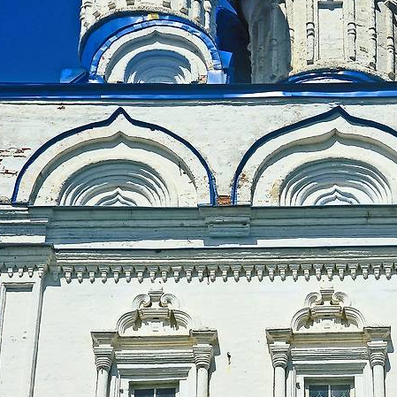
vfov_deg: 14.5
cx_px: 329
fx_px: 1531
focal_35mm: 118
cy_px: 426
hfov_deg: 14.7
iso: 100
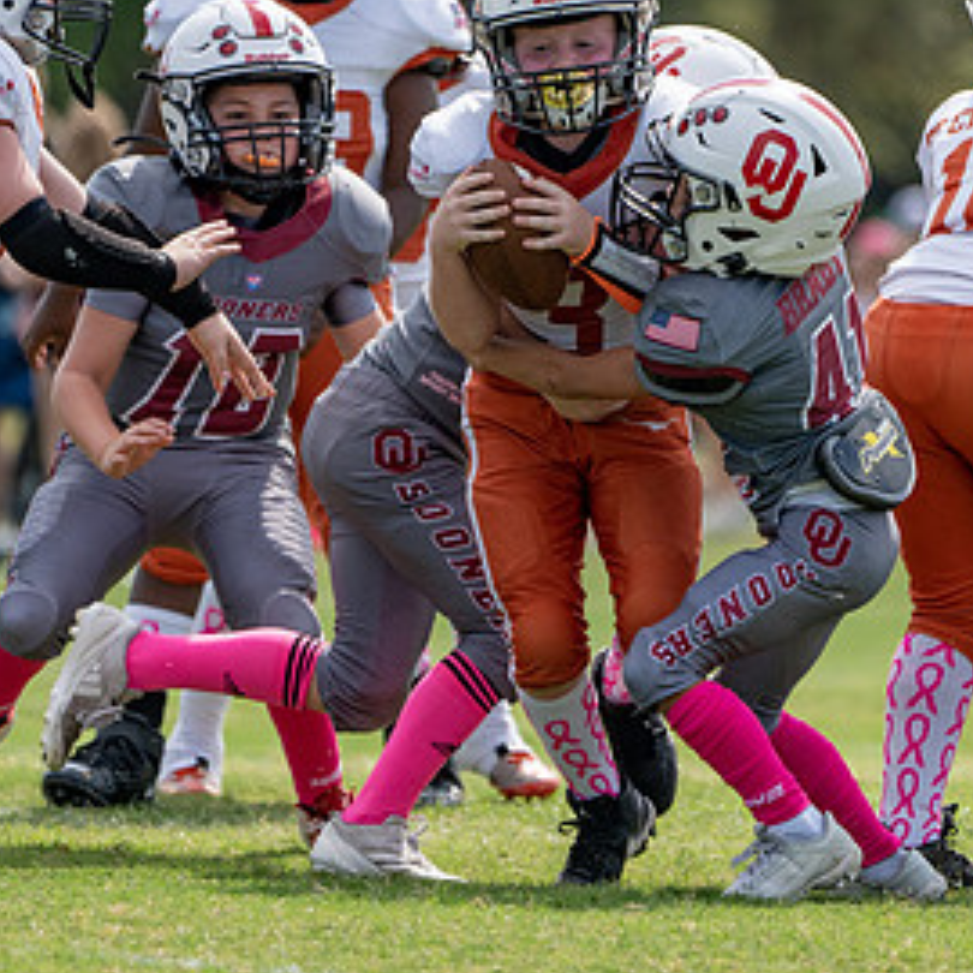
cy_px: 306
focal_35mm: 783
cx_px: 659
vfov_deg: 2.2
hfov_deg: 2.2
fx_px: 24900
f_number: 5.6
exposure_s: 1/1600
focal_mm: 400
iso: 500
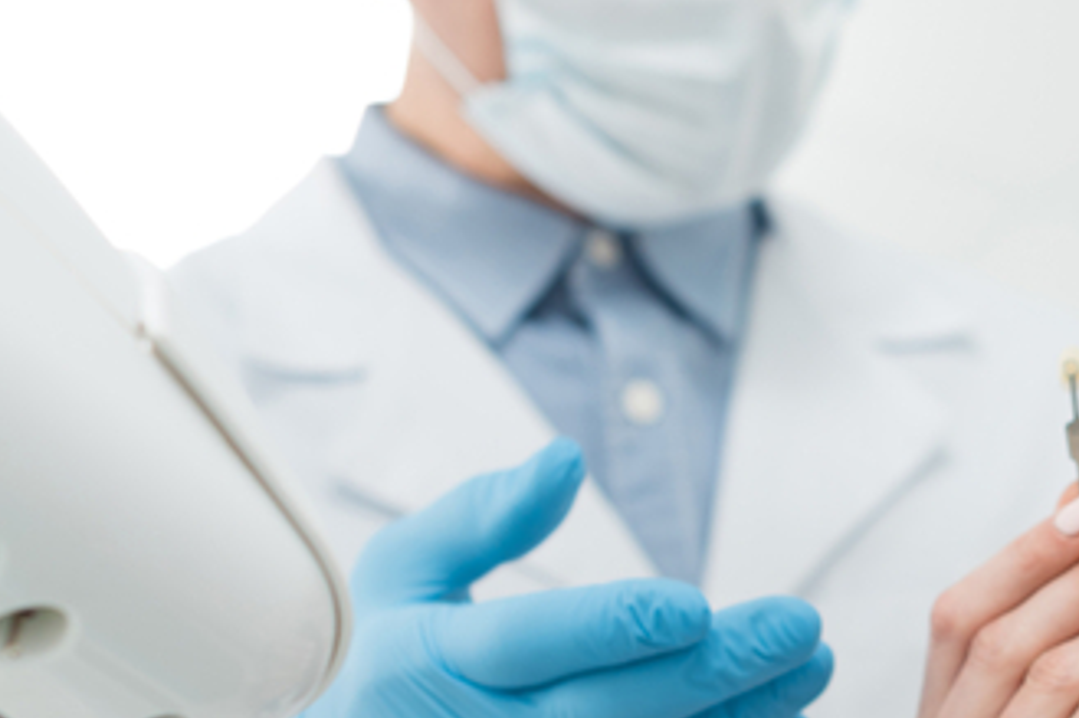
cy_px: 529
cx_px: 1150
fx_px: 4553
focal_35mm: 152
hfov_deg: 13.3
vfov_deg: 9.0
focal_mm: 50
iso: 80
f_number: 3.5
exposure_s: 1/200
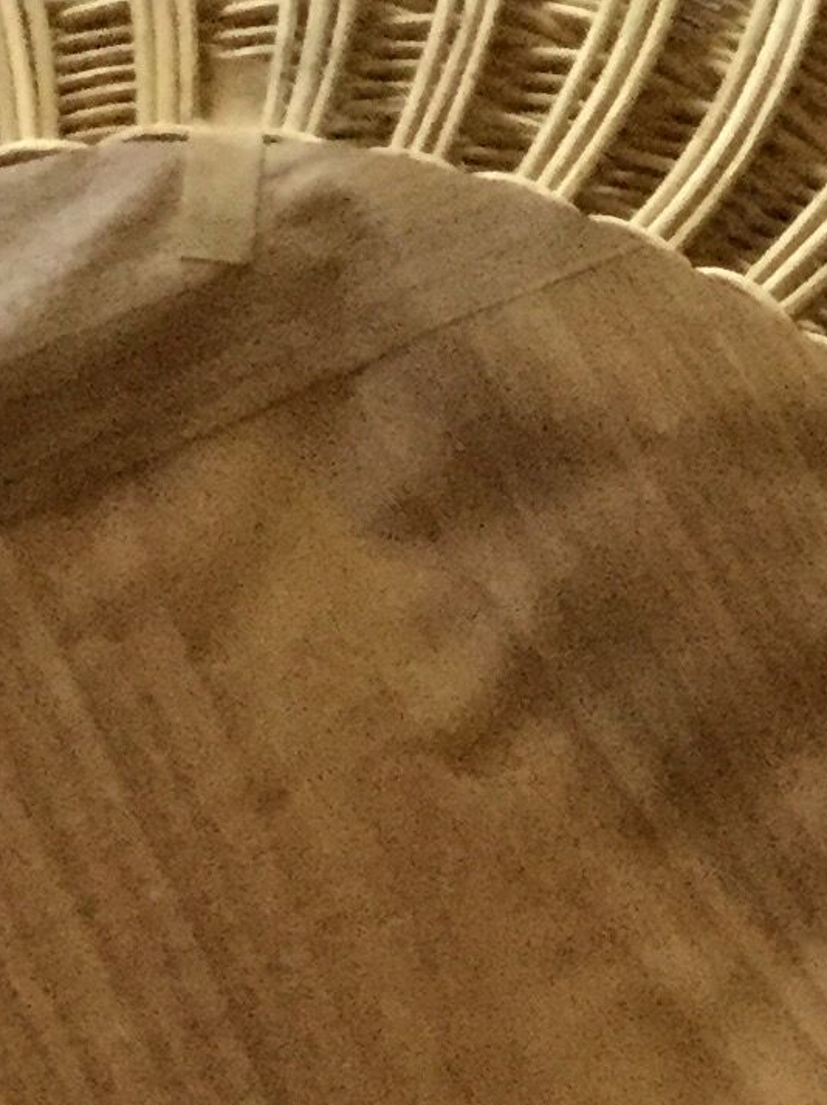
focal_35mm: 142
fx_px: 4527
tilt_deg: -74.1
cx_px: 268
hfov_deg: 10.4
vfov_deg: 13.7
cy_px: 1041
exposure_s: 1/17
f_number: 2.4
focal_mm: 3.3
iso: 400
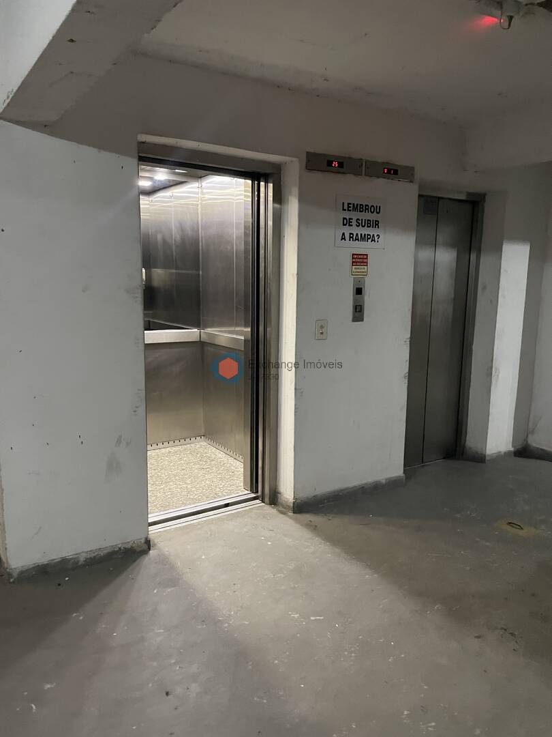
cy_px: 368
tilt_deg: -12.5
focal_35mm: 26
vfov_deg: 67.3
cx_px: 276
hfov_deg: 53.1
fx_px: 553
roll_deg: -2.9
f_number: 1.6
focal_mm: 4.2
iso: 640
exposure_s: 1/30
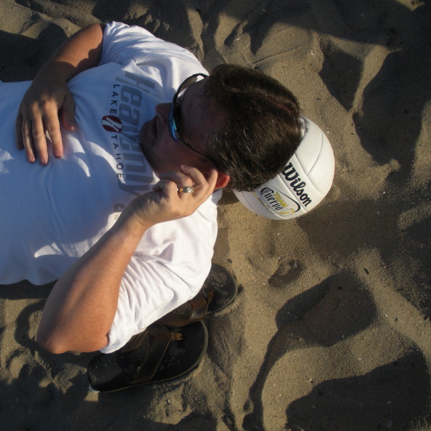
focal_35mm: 43
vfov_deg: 39.2
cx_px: 162
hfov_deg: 38.9
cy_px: 216
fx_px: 606
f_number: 3.5
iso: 64
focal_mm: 6.3
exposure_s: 1/697
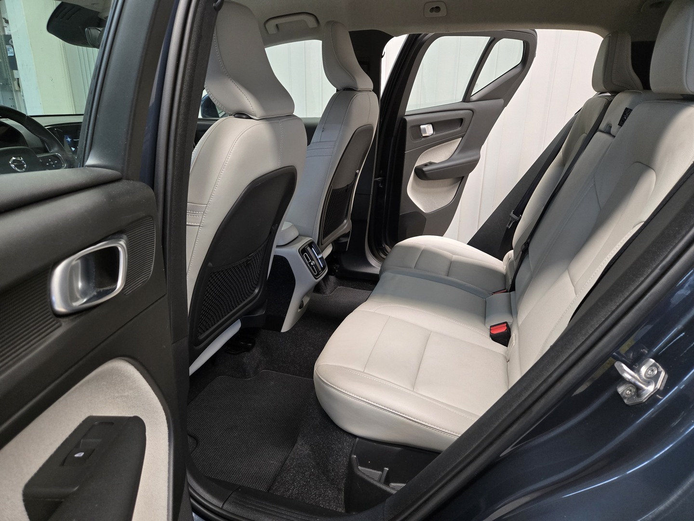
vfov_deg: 58.9
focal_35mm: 23
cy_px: 260
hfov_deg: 73.9
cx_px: 347
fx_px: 461
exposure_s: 1/100
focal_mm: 5.4
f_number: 1.8
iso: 400
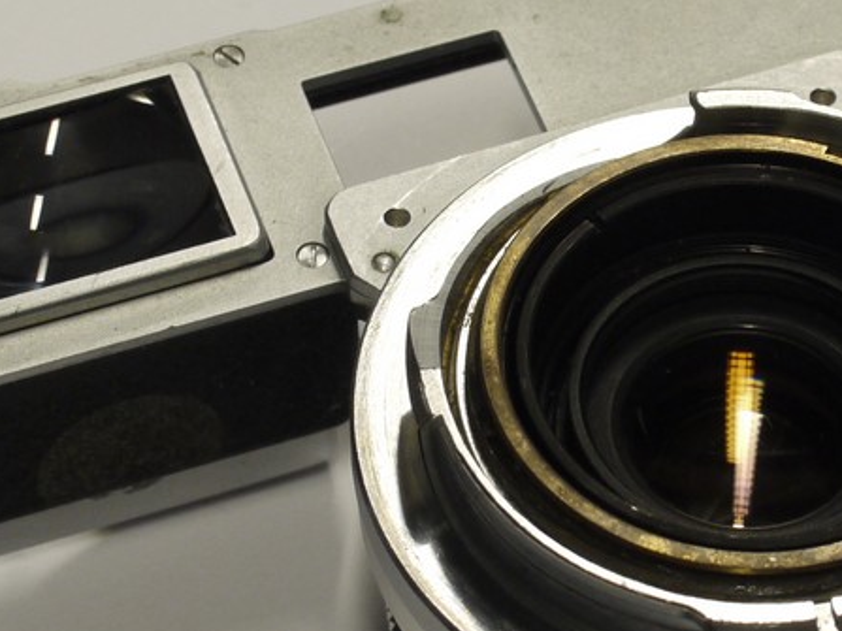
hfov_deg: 12.2
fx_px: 3915
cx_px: 637
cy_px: 362
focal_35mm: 161
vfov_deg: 9.2
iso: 400
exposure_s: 1/25
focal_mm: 30
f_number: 9
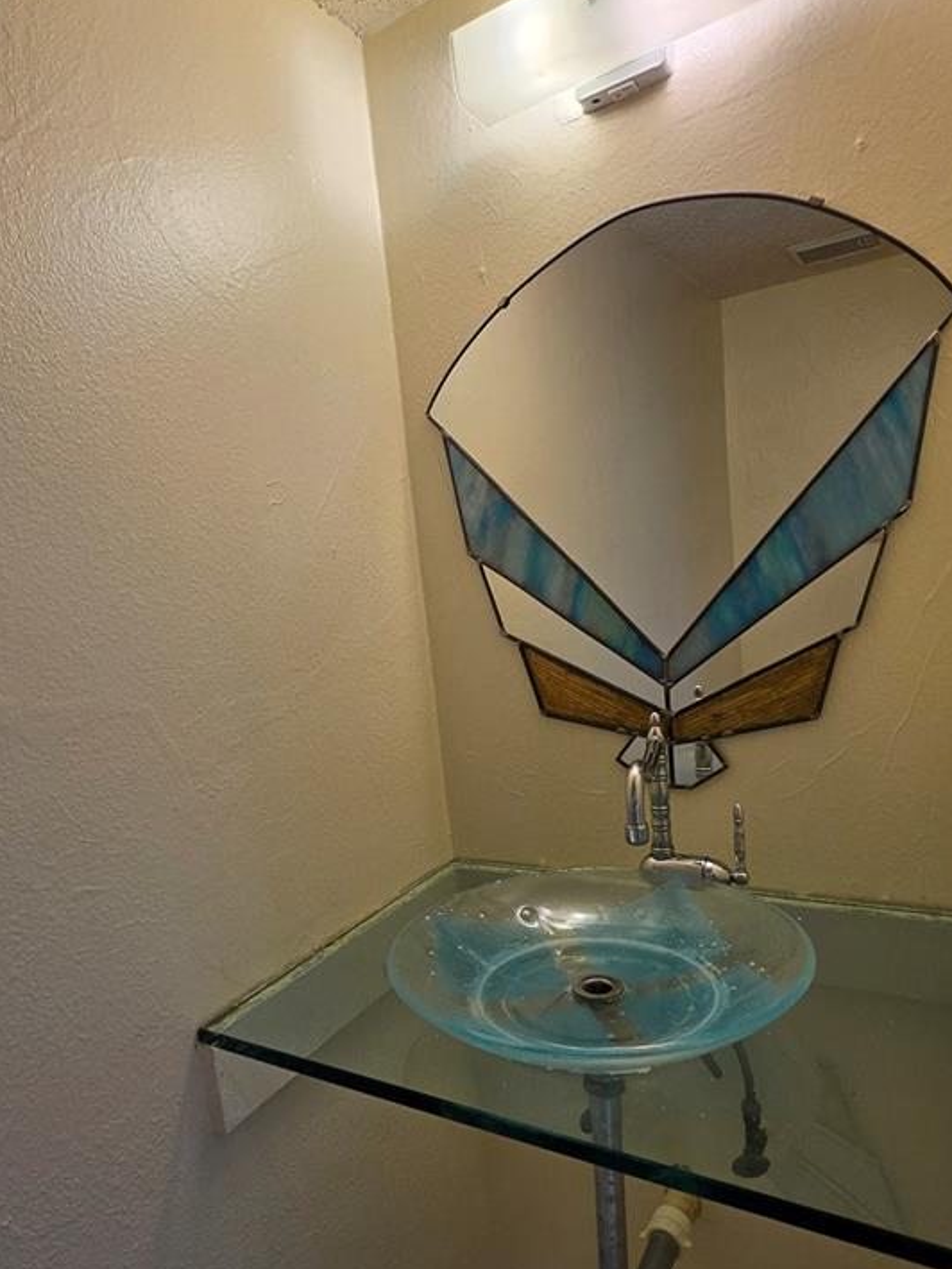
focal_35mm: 22
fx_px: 806
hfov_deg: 60.8
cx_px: 399
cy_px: 720
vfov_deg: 76.0
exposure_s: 1/120
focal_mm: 2.2
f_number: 1.9
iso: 64
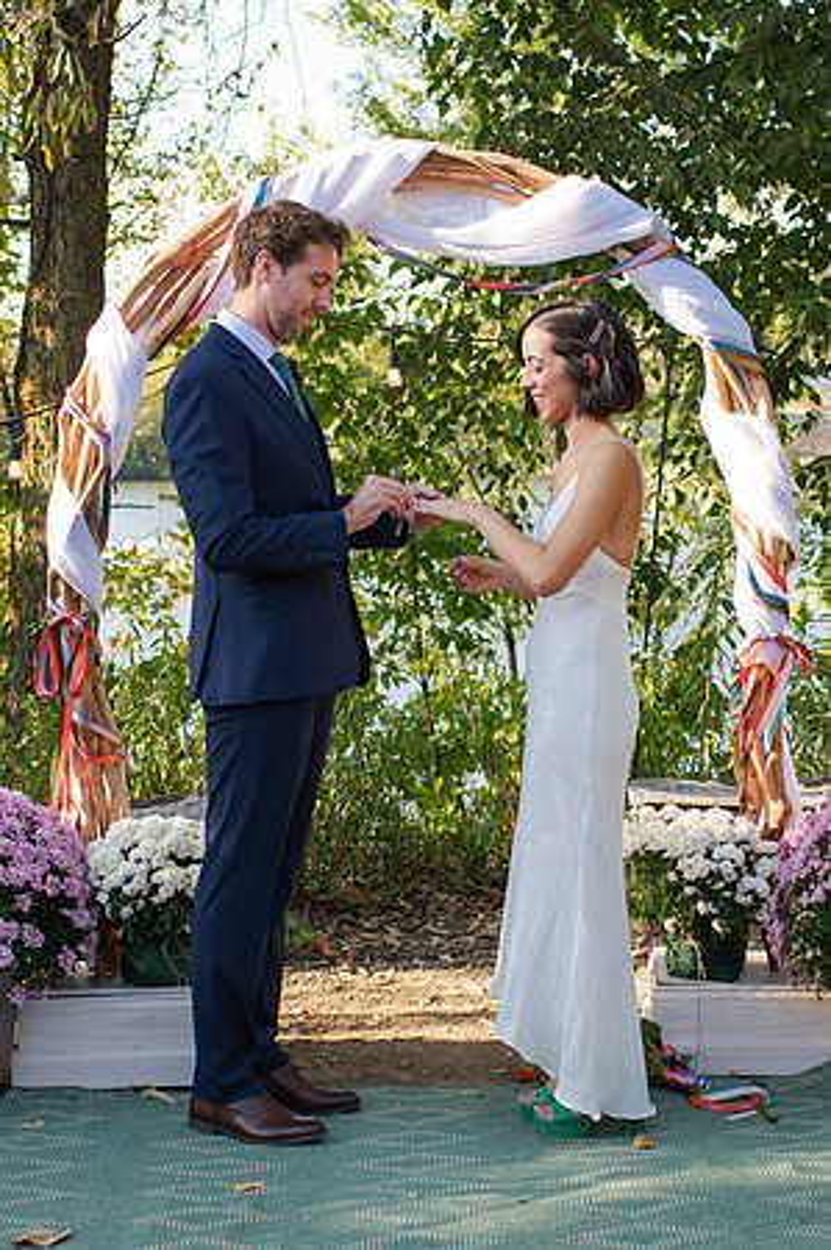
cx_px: 506
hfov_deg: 21.1
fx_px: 2230
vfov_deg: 31.3
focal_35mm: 64
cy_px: 690
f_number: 3.2
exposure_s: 1/640
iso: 220
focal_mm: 35
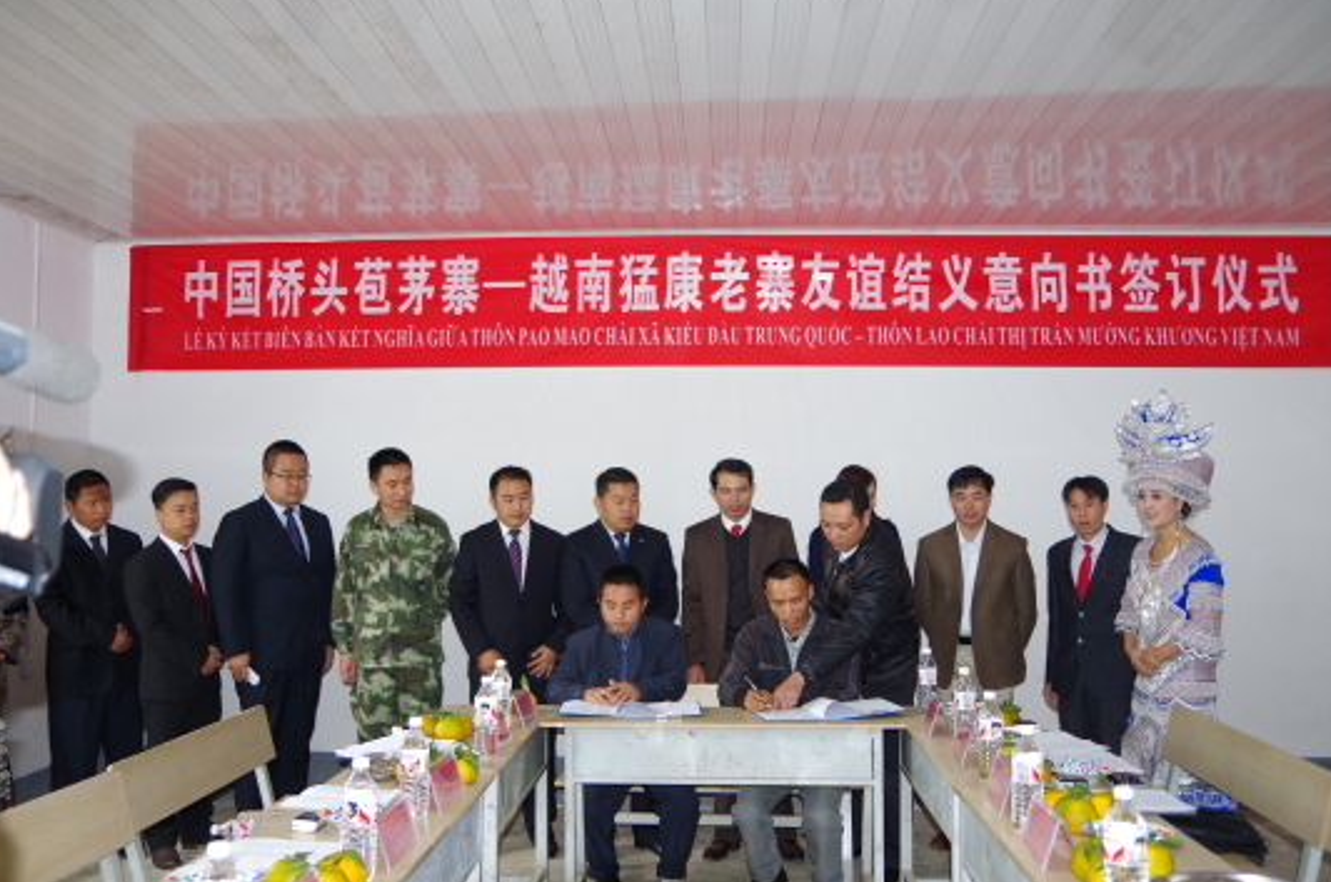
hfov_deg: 58.8
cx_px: 679
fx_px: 1181
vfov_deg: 40.9
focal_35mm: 32
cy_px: 437
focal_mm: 21
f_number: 4
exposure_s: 1/20
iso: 800
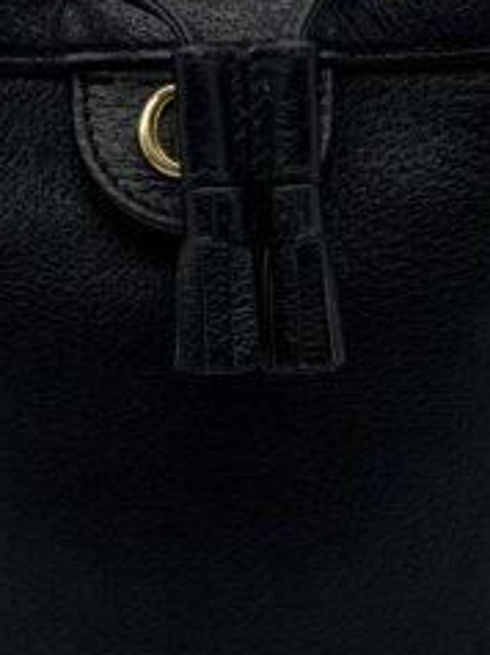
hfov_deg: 13.2
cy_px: 322
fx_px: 2118
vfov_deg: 17.6
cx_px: 209
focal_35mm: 112
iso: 40
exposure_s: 1/282
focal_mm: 5.7
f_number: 1.5
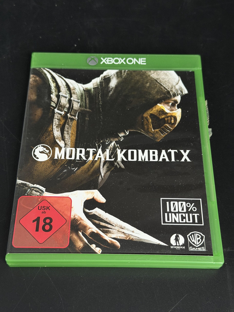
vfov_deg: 39.7
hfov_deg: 30.3
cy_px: 156
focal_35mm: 48
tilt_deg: -59.0
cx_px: 117
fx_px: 433
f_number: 1.78
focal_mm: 6.76
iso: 640
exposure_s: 1/30
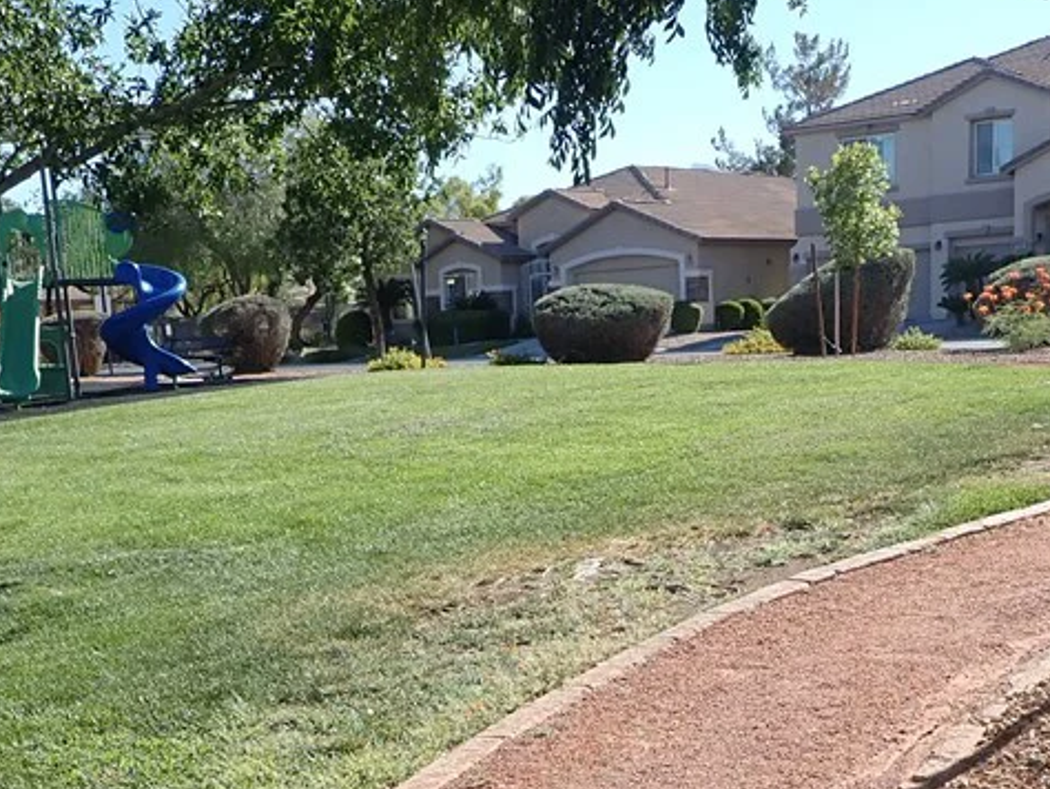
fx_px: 1639
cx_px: 536
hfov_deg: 35.5
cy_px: 780
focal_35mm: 54
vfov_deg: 25.8
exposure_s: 1/800
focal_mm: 4.5
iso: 100
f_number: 2.8
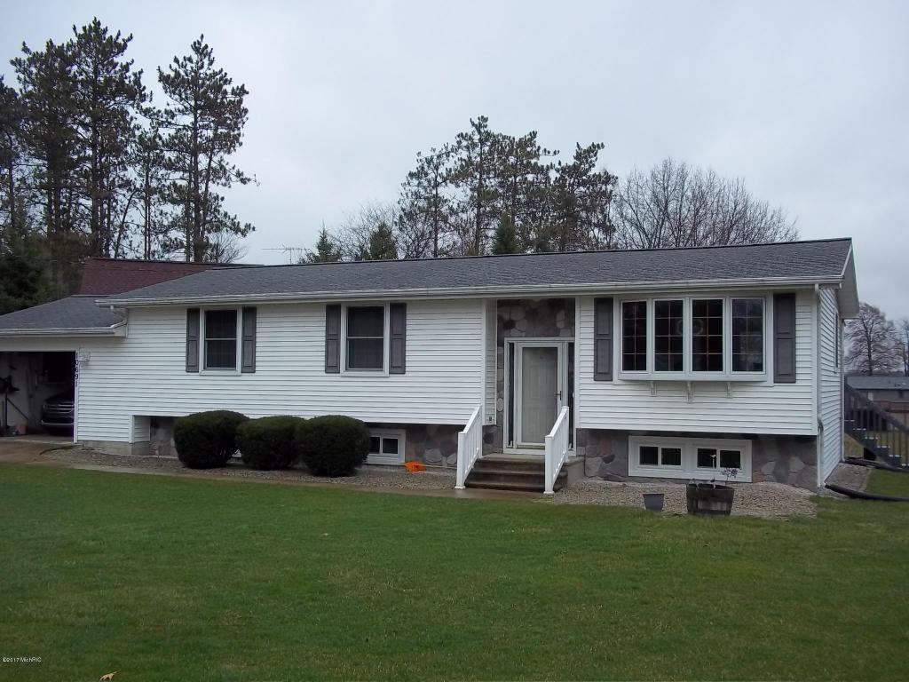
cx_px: 454
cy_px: 341
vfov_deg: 39.7
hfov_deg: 51.4
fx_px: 945
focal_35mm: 36
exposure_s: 1/320
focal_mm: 6.5
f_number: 3.1
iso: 80
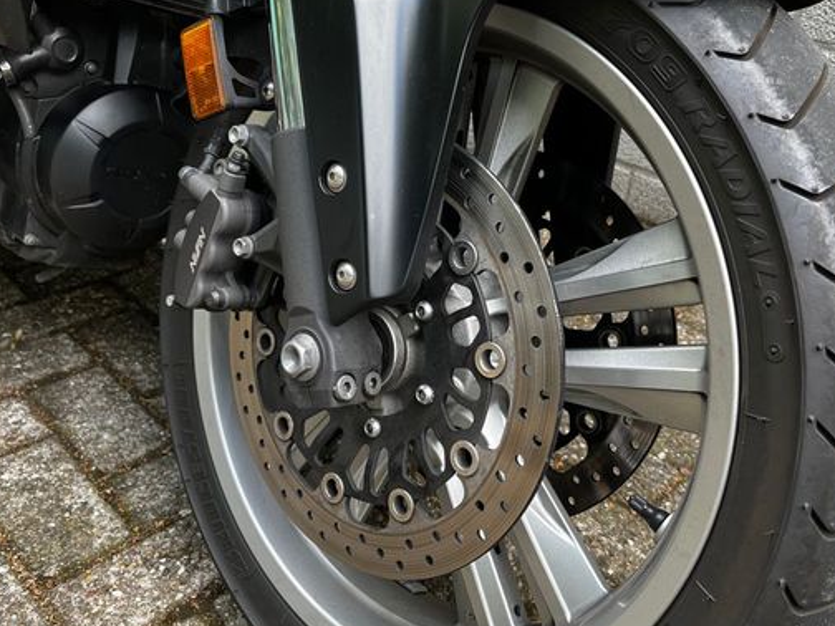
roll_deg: -4.9
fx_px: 796
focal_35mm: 33
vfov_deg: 42.9
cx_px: 409
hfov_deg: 55.3
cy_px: 272
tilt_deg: -26.5
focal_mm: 5.1
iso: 50
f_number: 1.6
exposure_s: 1/121
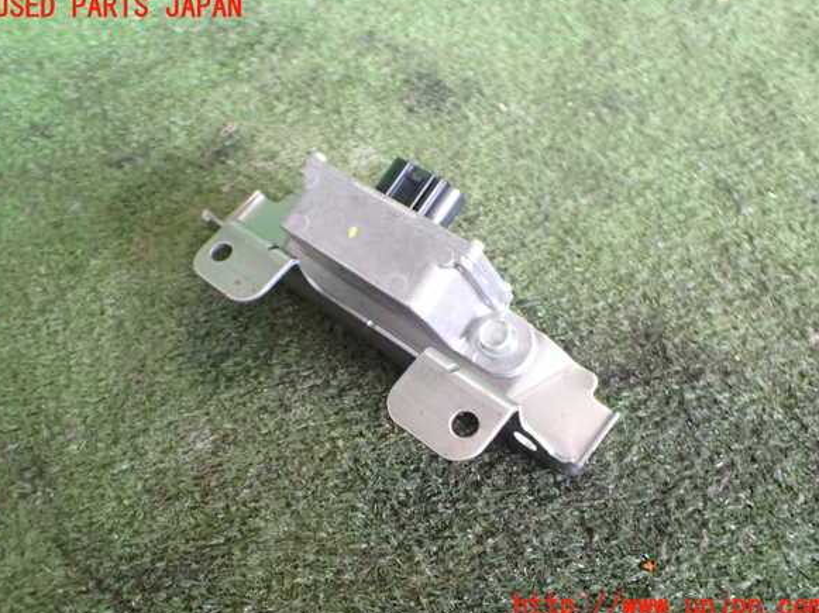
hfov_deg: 58.4
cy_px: 307
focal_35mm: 31
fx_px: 733
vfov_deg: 45.4
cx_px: 409
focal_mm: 5.4
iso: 800
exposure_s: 1/100
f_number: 2.3
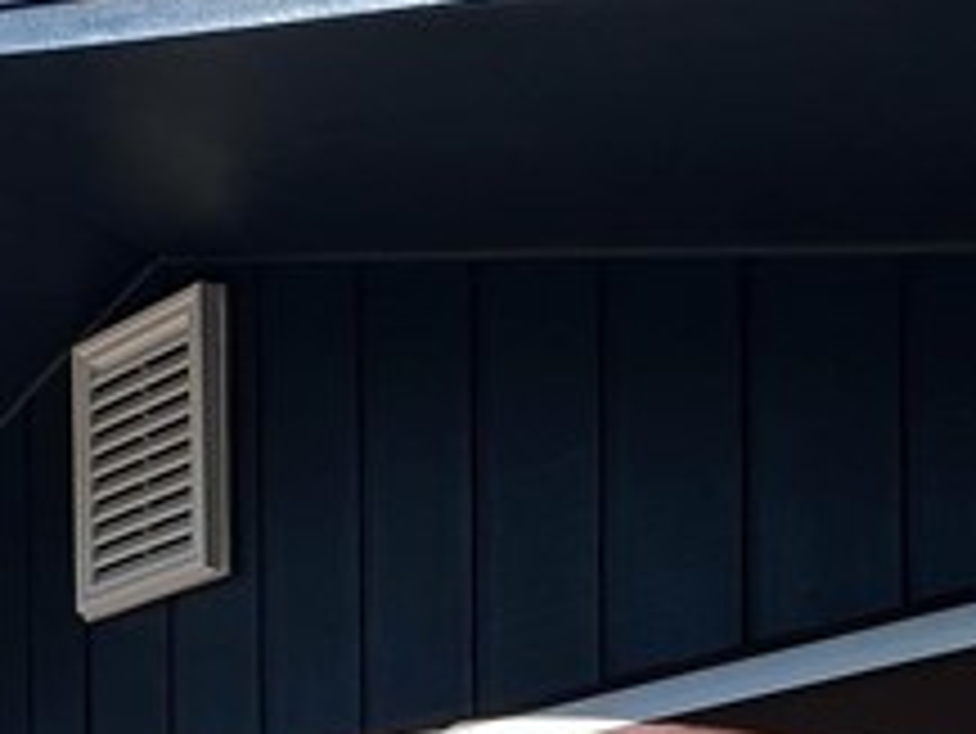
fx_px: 1862
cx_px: 504
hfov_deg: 29.4
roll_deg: +0.6
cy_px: 1220
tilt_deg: -0.1
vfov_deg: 18.6
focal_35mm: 66
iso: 50
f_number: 2.2
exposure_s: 1/2817
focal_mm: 2.22
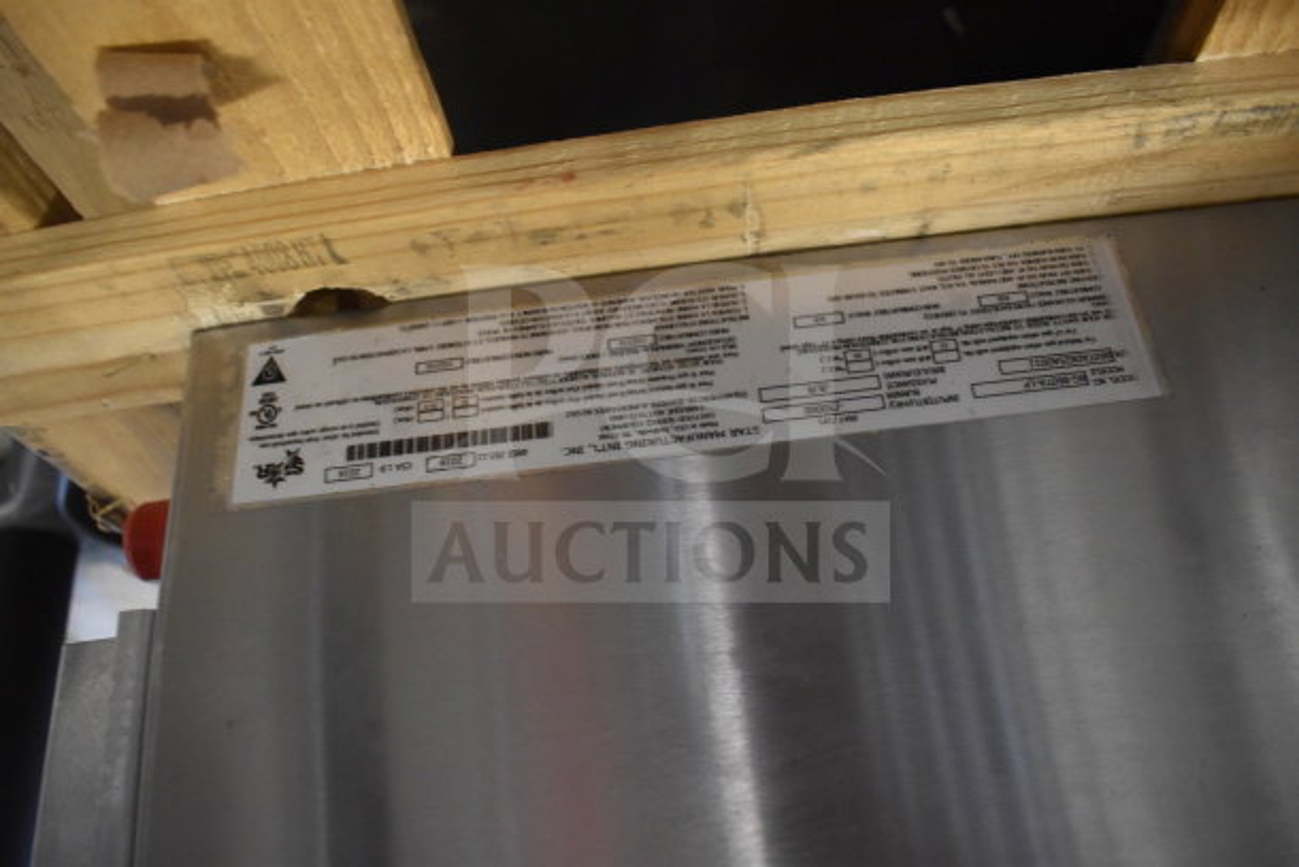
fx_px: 974
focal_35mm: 27
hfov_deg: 67.4
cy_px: 434
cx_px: 650
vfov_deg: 48.0
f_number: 3.5
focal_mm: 18
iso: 2800
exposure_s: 1/30
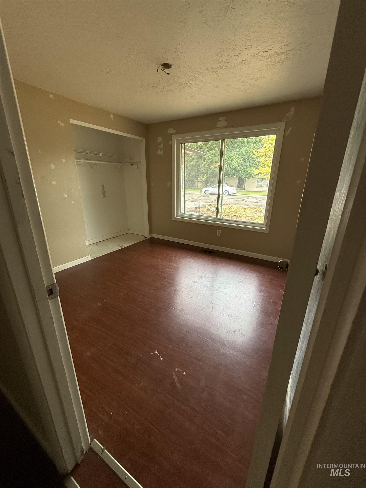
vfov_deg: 102.1
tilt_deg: -17.2
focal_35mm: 14
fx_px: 197
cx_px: 183
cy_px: 244
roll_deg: -0.6
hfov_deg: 85.7
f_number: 2.2
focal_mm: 2.22
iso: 250
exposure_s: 1/99
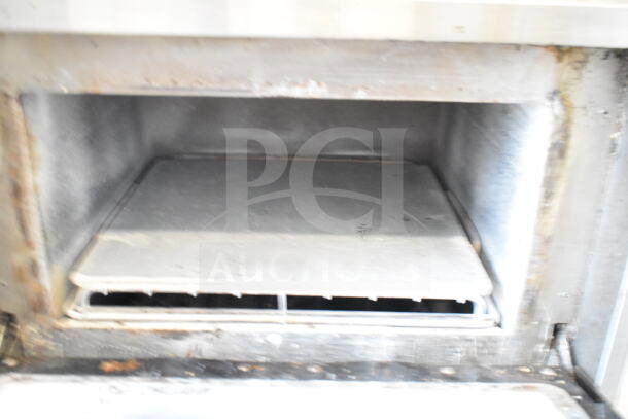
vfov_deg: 38.4
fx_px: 602
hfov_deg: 55.1
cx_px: 314
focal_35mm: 34
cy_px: 210
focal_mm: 23
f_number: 3.8
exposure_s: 1/40
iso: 7200
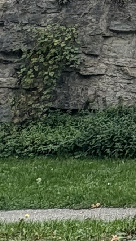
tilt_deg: +23.0
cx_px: 364
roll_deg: -0.2
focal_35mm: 91
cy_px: -195
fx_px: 583
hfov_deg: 10.6
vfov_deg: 18.3
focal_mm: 2.22
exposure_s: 1/129
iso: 64
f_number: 2.2
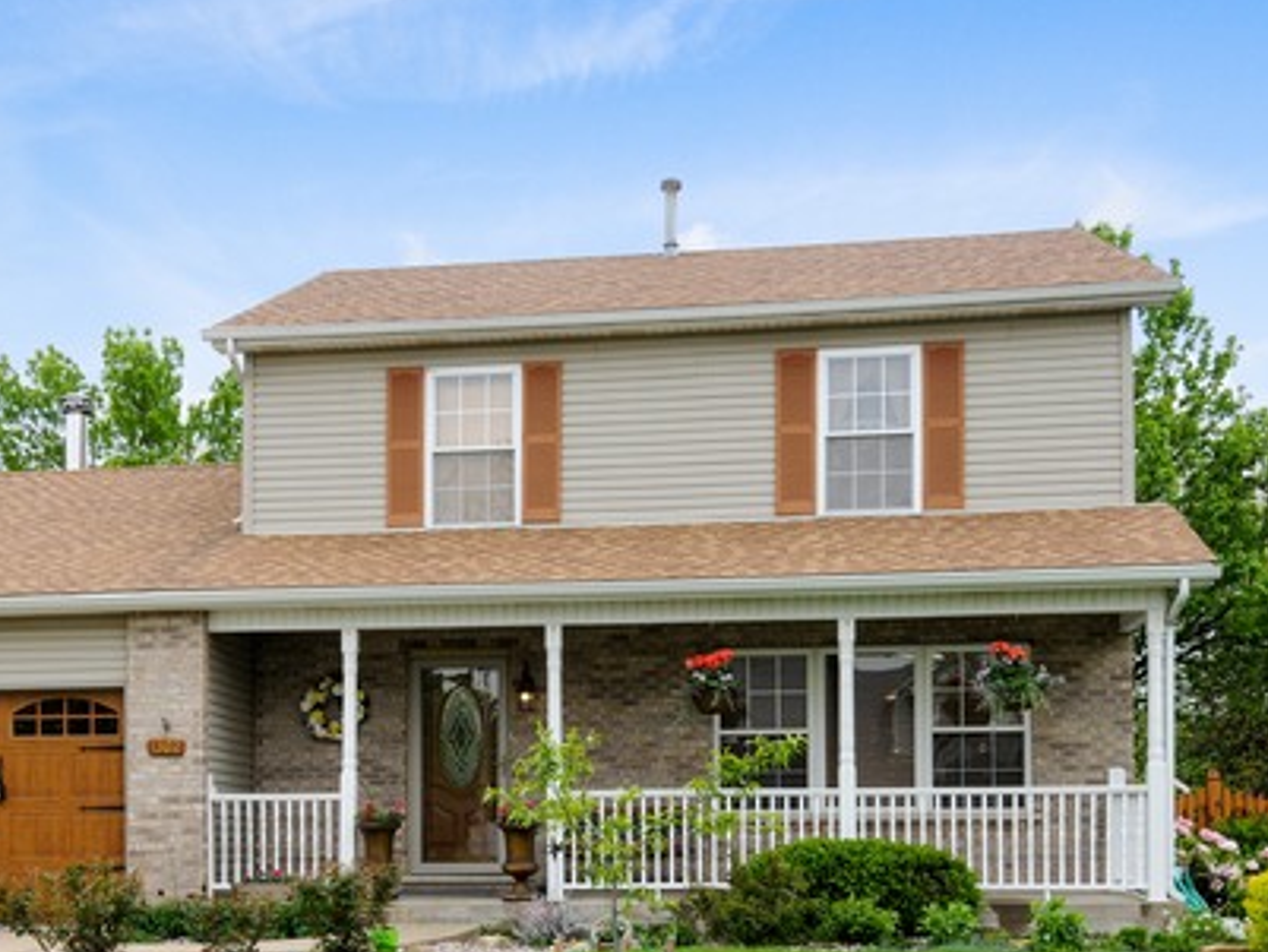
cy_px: 650
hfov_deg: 40.8
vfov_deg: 31.2
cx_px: 440
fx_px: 1686
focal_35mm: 46
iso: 500
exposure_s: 1/500
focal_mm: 20
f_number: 7.1
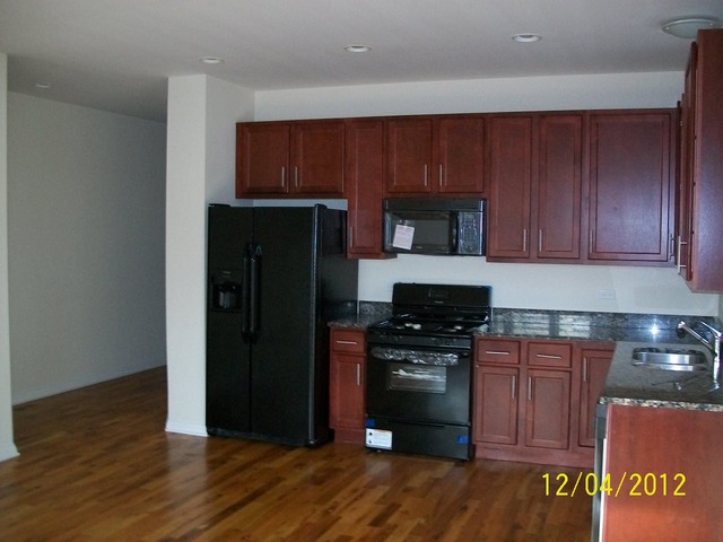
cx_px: 362
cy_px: 271
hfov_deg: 51.4
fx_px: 752
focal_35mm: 36
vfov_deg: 39.7
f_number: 2.7
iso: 160
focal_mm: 6
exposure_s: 1/60
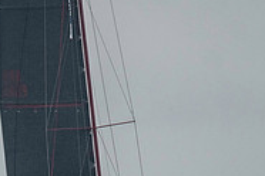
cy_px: 197
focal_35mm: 1400
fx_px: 10305
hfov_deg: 1.5
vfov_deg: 1.0
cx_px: 27
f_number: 4
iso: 400
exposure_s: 1/4000
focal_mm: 300
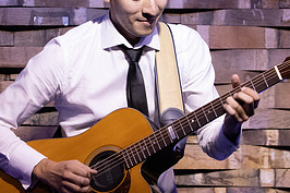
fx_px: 3534
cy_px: 93
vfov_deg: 3.1
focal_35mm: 439
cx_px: 149
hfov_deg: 4.7
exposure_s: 1/125
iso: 6400
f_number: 6.3
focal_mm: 201
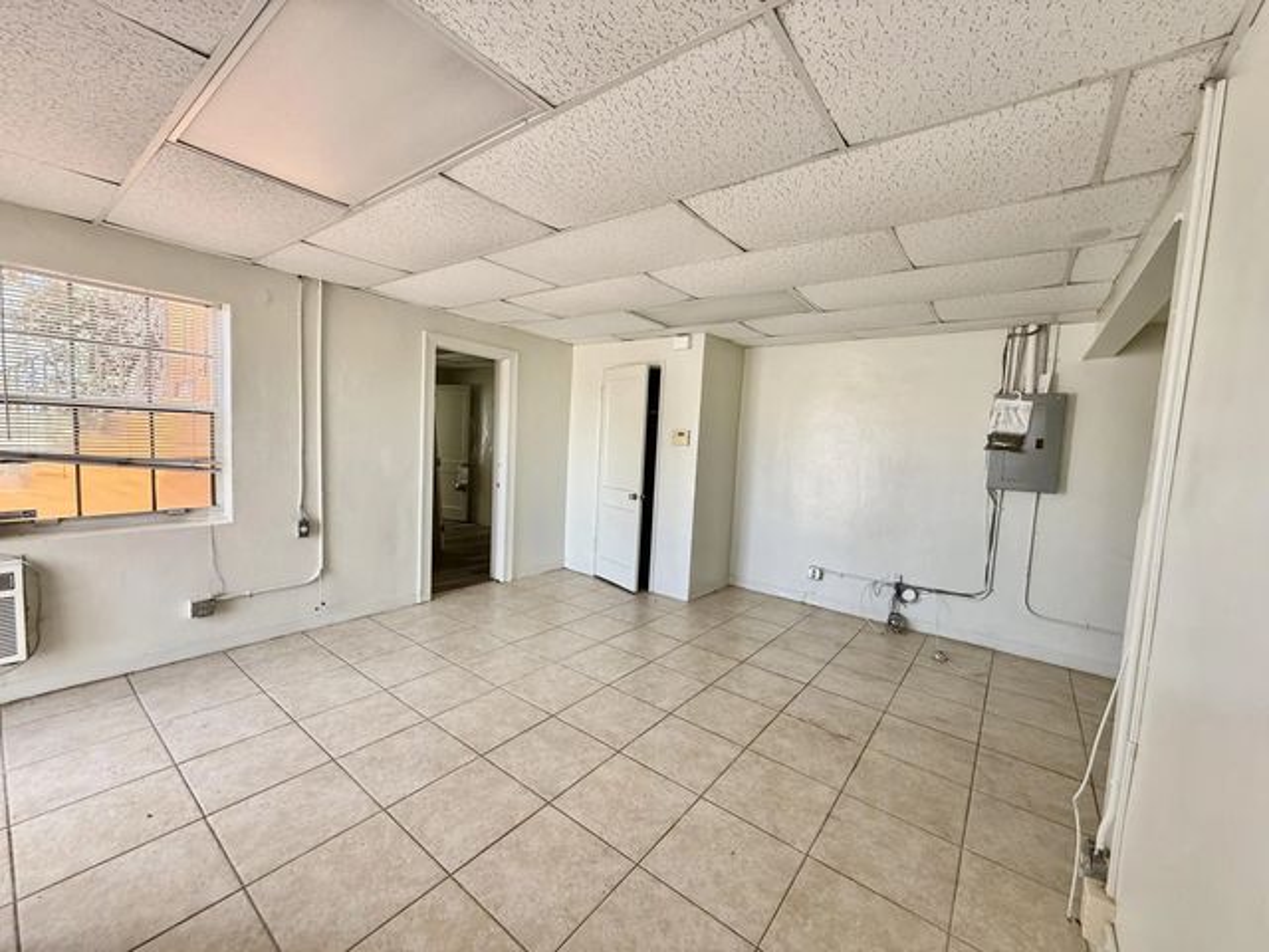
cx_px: 634
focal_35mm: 14
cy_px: 476
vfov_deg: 85.7
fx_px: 513
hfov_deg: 102.1
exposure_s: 1/99
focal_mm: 2.22
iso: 100
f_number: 2.2
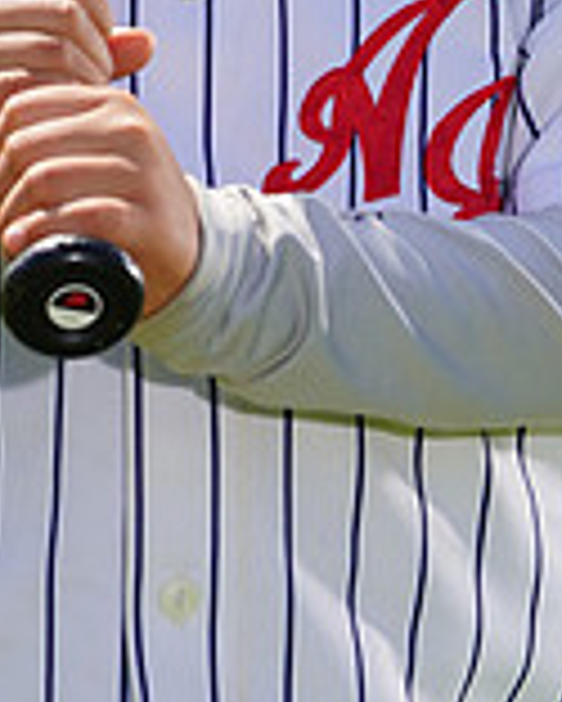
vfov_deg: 2.4
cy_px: -333
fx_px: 16991
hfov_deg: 1.9
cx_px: 79
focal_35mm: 818
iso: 100
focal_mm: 235
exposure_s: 1/250
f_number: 8
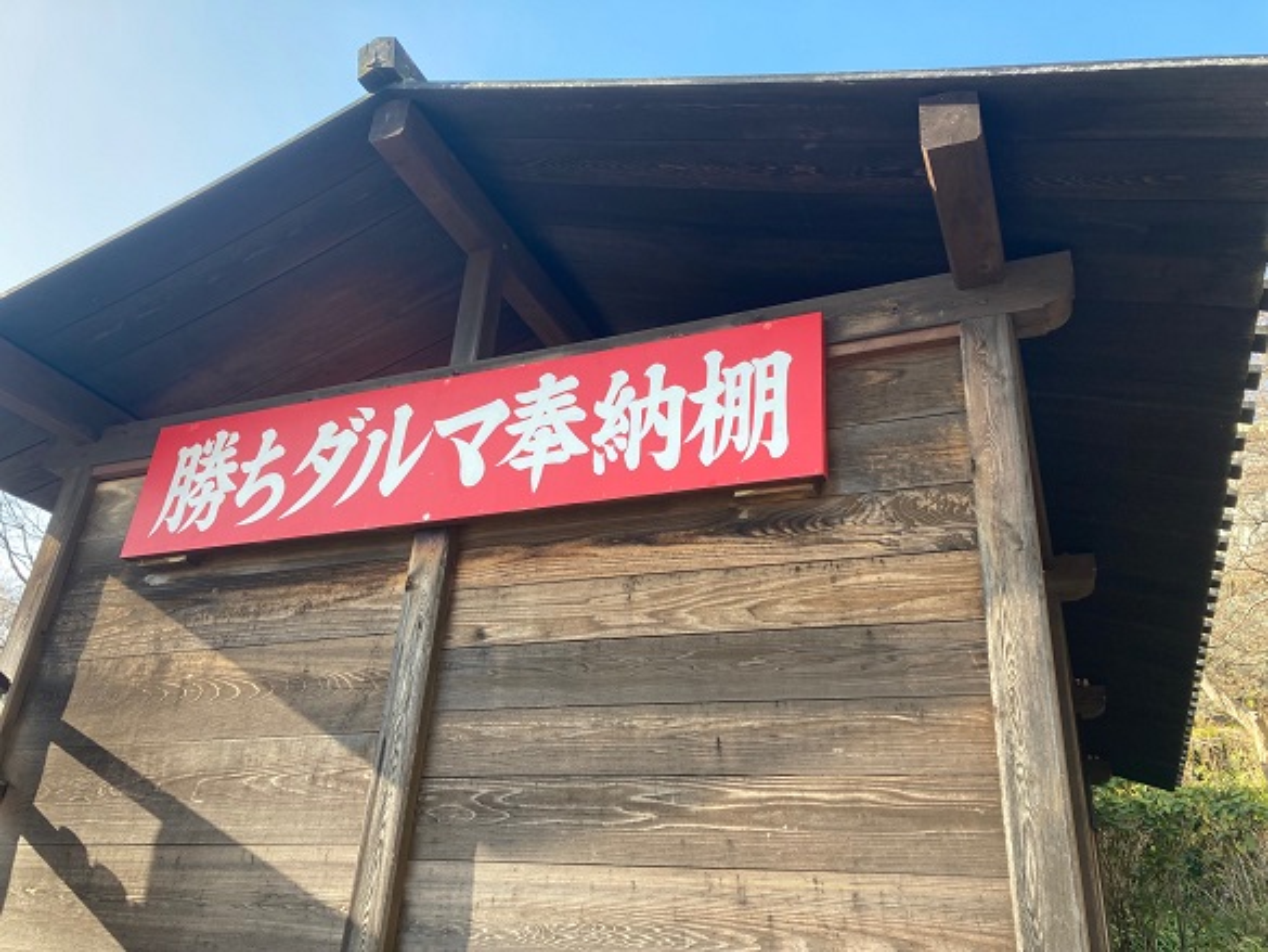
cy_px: 476
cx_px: 634
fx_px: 1026
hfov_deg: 63.4
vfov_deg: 49.8
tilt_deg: +26.6
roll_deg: -3.7
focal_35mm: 28
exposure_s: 1/302
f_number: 1.8
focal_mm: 3.99
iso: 20
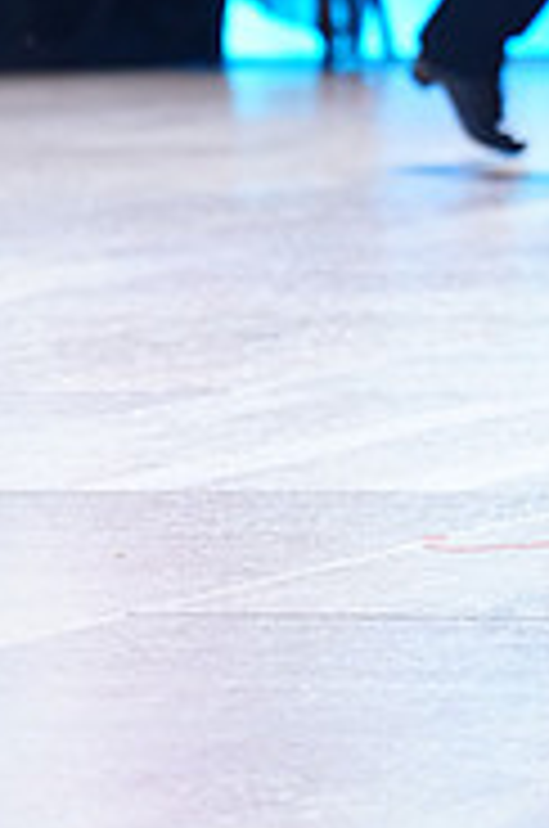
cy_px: -225
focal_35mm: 395
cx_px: 862
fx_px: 9069
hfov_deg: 3.5
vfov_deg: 5.2
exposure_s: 1/640
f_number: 2.8
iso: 1250
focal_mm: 125
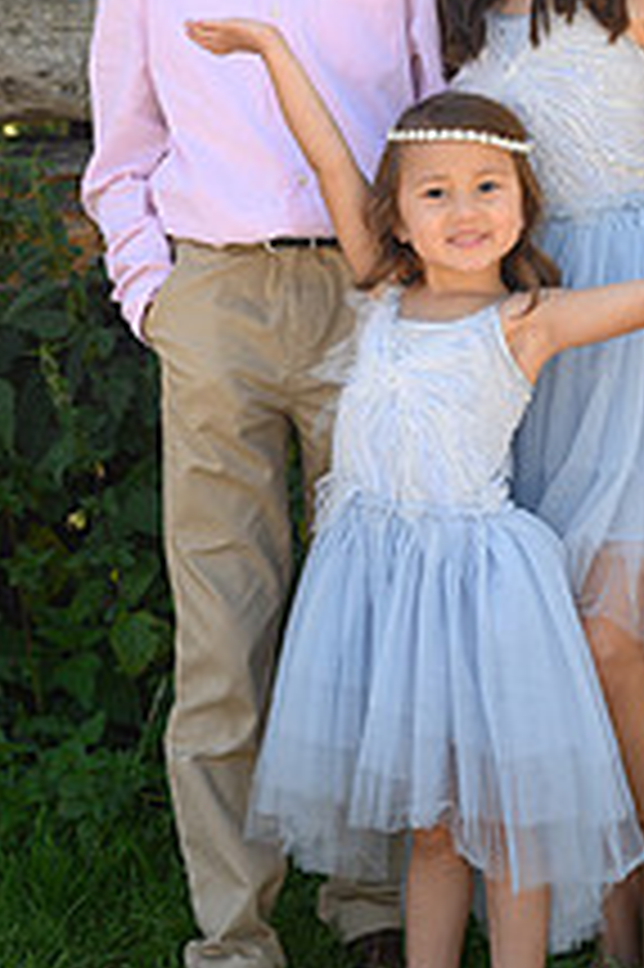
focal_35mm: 111
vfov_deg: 18.3
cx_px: 453
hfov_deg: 12.3
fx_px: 2983
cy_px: 203
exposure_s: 1/100
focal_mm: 53
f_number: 5
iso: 160
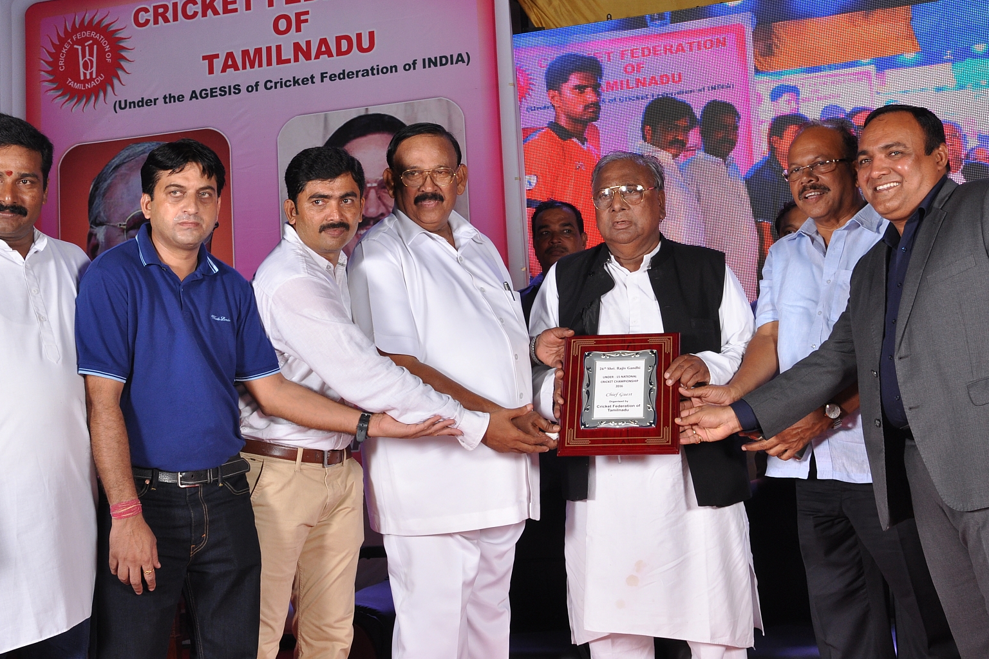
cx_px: 467
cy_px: 348
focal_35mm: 60
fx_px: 1648
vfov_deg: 22.6
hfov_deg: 33.4
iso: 400
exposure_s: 1/100
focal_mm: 32
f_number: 8
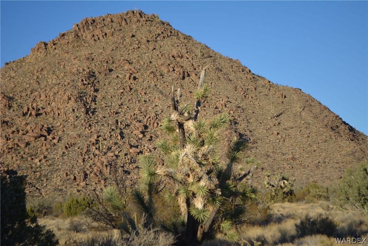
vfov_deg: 16.6
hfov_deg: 24.6
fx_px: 844
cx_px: 184
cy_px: 123
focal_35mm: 82
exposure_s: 1/1600
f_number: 5.6
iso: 400
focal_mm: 55
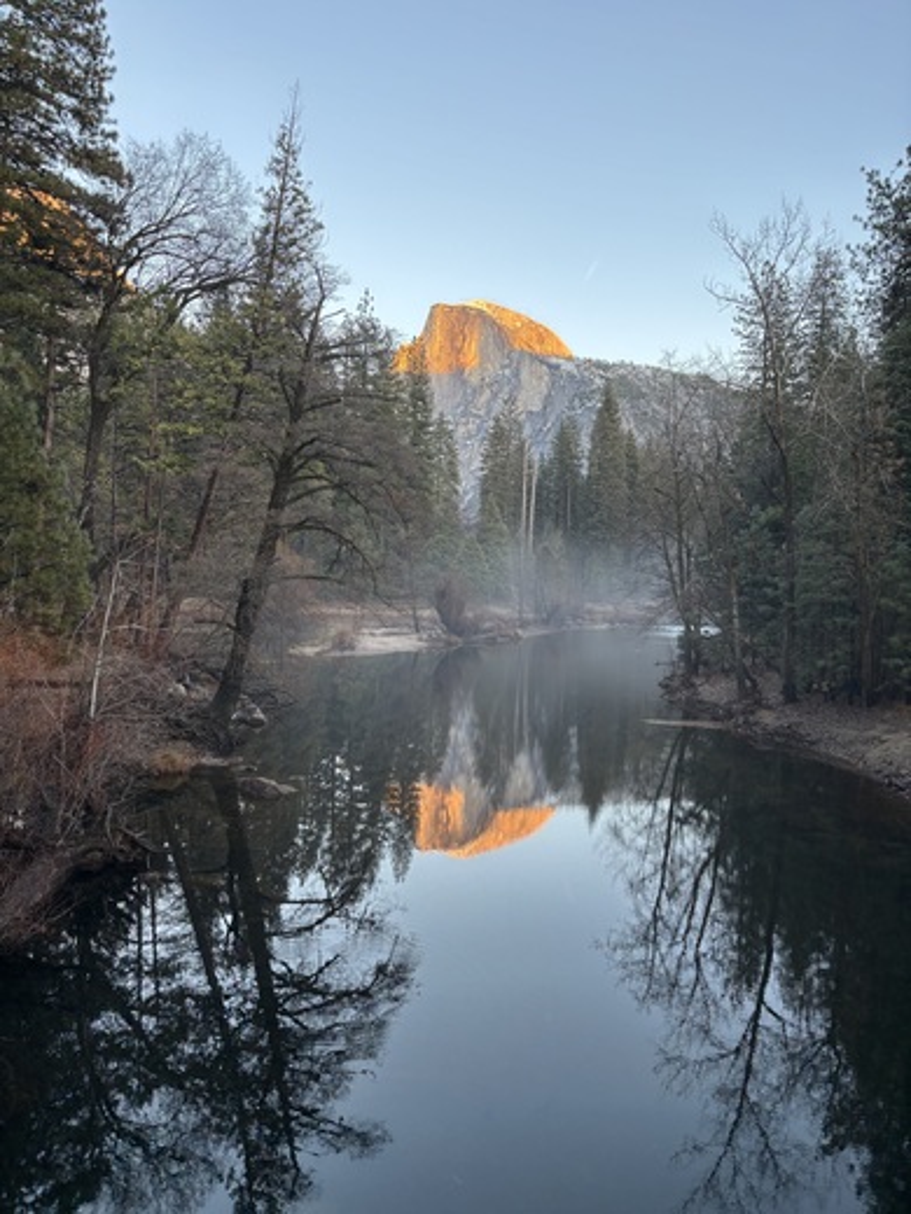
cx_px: 456
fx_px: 912
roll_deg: -3.1
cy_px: 607
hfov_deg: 53.1
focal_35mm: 26
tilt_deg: -3.4
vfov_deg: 67.3
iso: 50
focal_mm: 5.96
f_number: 1.6
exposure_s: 1/121
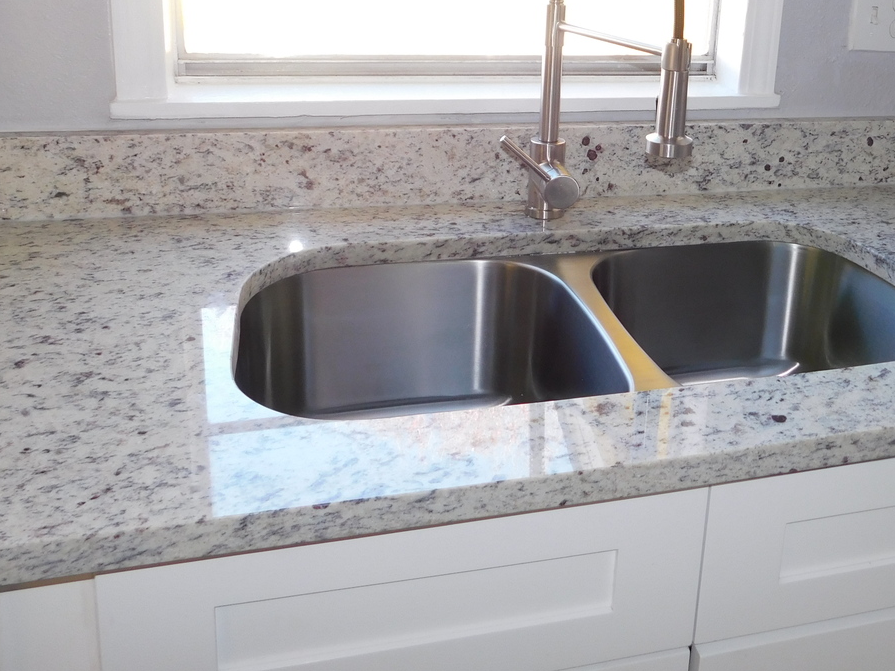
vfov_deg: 37.3
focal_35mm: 37
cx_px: 613
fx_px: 957
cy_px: 135
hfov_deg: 49.1
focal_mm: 4
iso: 125
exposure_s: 1/50
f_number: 3
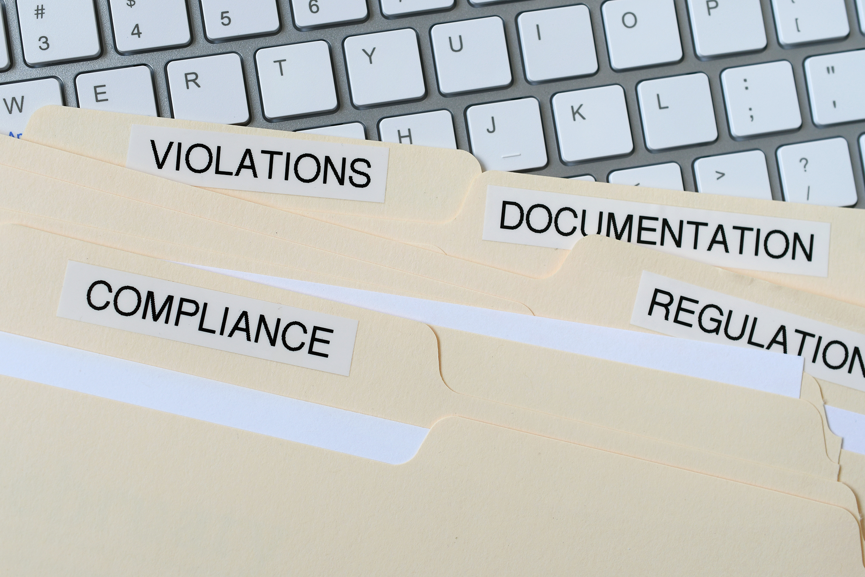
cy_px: 288
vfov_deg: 22.6
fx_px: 1441
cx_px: 432
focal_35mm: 60
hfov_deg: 33.4
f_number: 6.3
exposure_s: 1/160
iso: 200
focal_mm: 40
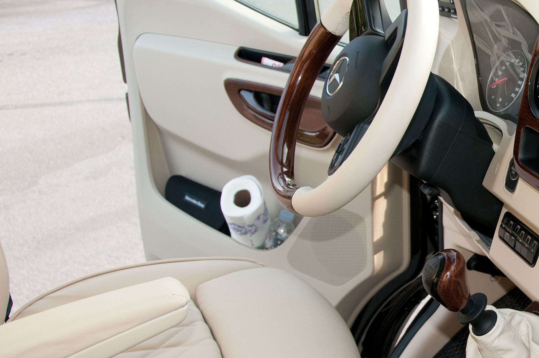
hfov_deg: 30.3
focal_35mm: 62
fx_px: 927
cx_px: 533
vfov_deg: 21.8
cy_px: 193
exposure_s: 1/200
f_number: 3.8
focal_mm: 20
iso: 320
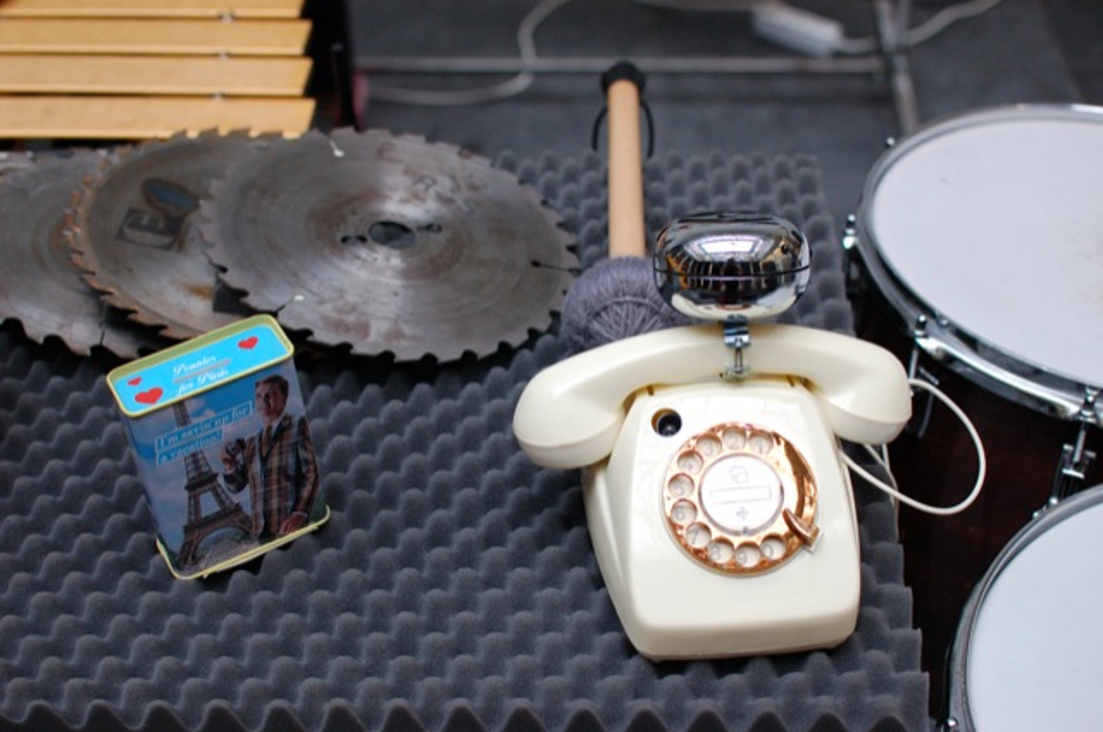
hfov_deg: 37.9
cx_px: 552
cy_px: 366
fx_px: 1606
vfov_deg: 25.7
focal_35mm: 52
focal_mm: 35
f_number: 3.5
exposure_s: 1/50
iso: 800
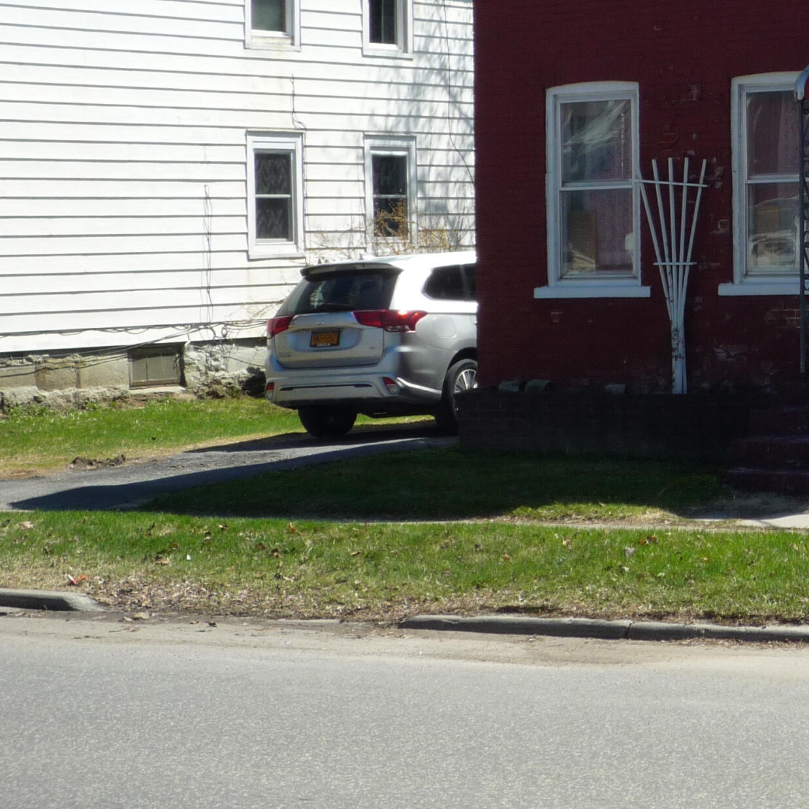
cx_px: 923
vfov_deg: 16.1
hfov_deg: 15.8
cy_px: 146
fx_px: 2829
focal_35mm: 107
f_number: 4.3
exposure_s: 1/500
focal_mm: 8.8
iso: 100
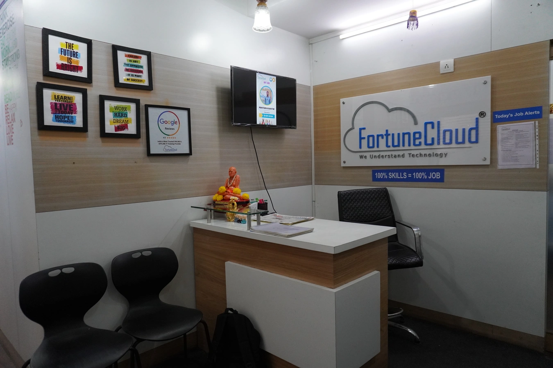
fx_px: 369
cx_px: 276
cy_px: 184
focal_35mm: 24
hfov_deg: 73.7
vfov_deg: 53.1
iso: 1600
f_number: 4
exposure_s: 1/160
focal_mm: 16
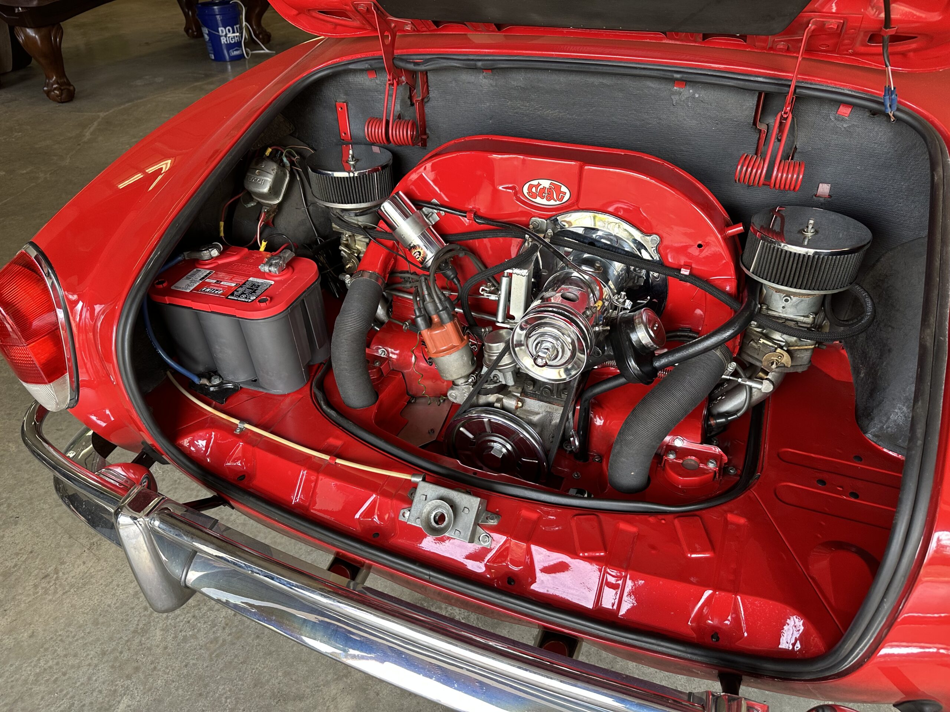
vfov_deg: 56.8
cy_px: 356
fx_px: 659
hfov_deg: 71.6
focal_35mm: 24
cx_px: 475
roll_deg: +0.3
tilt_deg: -35.2
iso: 160
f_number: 1.78
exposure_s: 1/121
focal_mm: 6.86
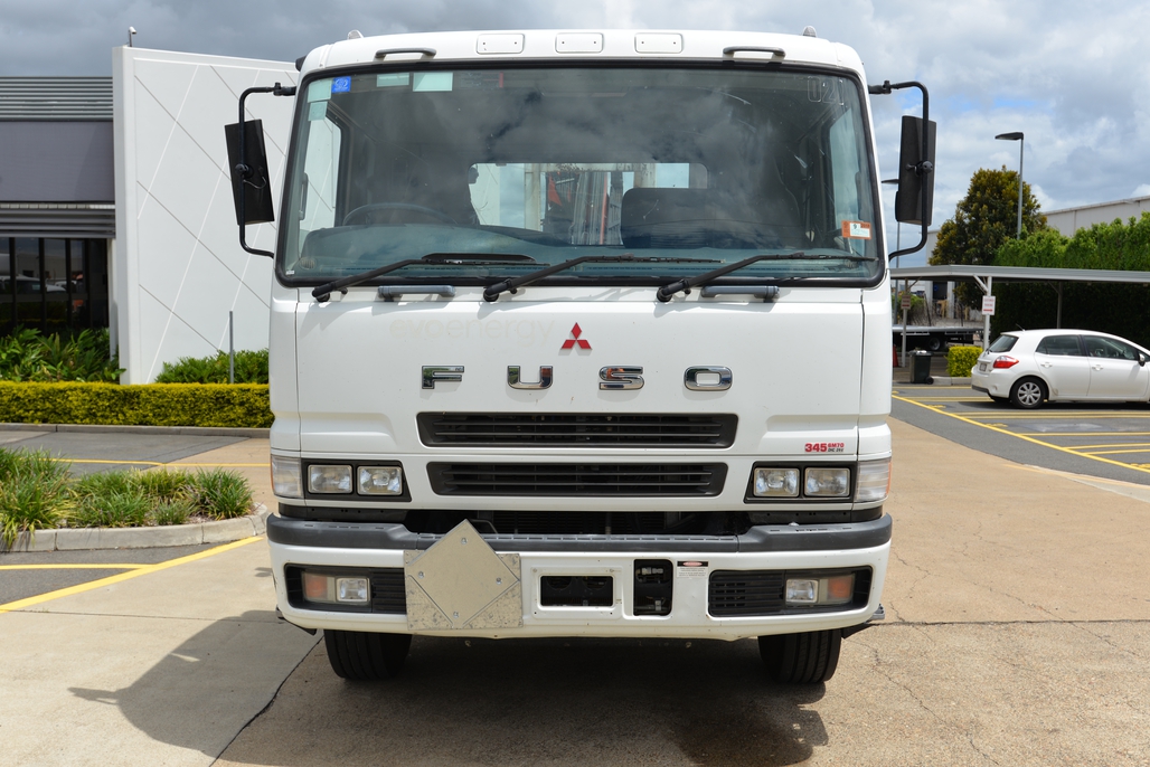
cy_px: 384
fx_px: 1118
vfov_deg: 37.9
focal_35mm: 35
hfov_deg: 54.4
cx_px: 575
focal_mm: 35
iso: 100
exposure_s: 1/320
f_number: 9
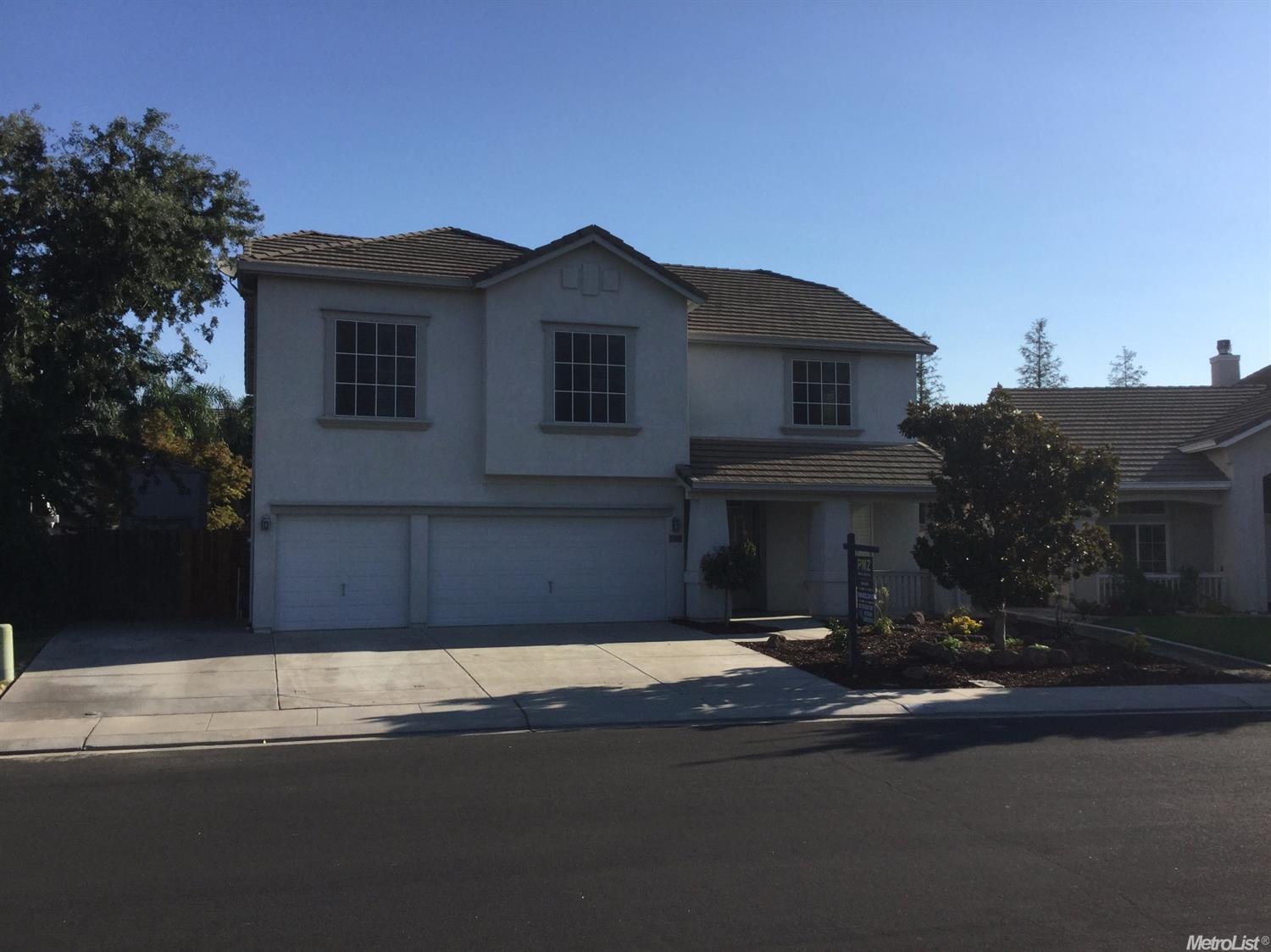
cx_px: 636
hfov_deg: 58.4
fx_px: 1138
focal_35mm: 31
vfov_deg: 45.4
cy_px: 476
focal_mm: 3.3
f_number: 2.4
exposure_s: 1/1481
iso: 25
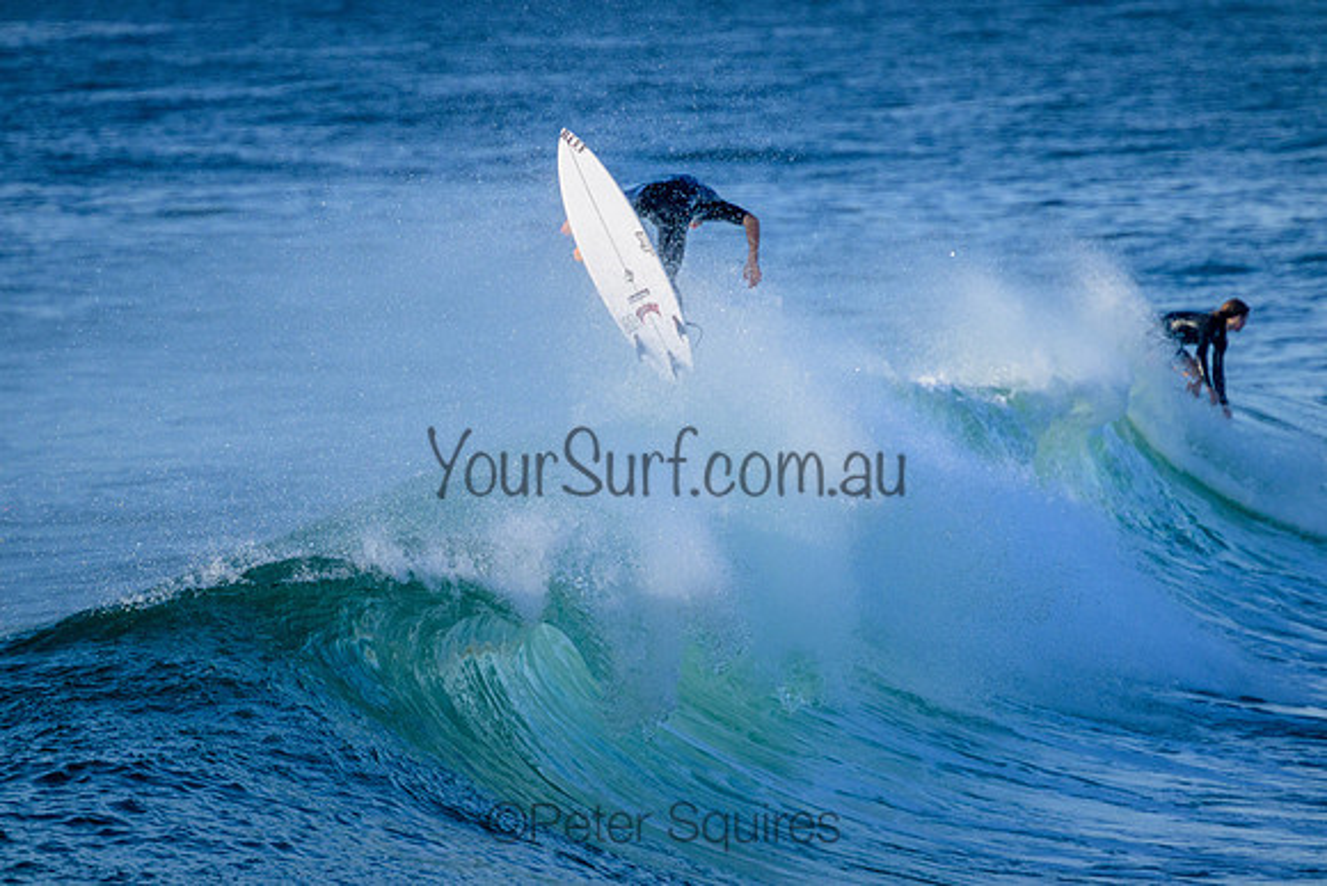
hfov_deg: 2.6
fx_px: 29494
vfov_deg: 1.7
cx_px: 664
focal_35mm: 800
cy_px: 443
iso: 1100
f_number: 11
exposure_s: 1/2000
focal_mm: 800
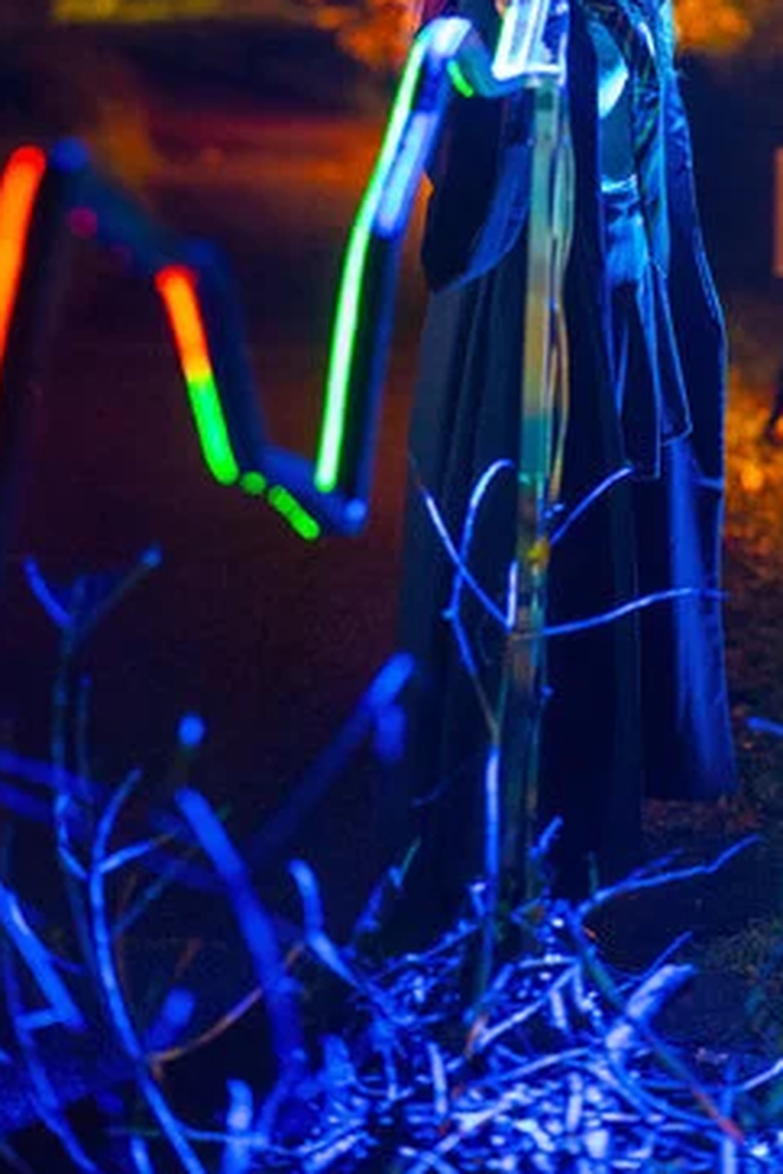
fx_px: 4893
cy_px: 149
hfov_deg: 9.1
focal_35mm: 150
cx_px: 607
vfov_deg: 13.6
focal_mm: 85
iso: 4000
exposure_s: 1/100
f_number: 2
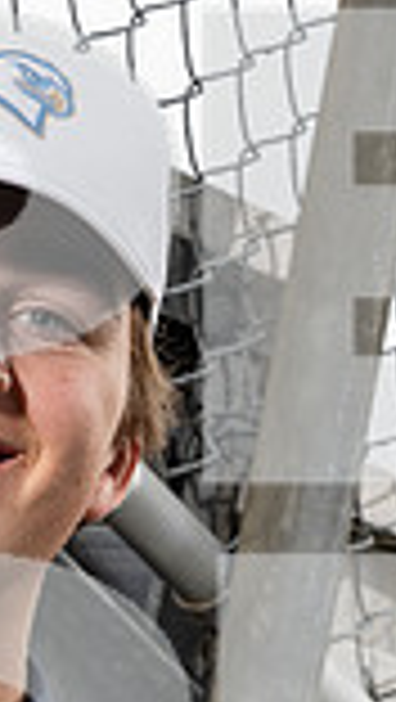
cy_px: 794
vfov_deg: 10.1
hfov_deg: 5.7
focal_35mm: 210
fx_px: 3912
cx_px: -410
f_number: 8
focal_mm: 54
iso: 200
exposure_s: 1/160
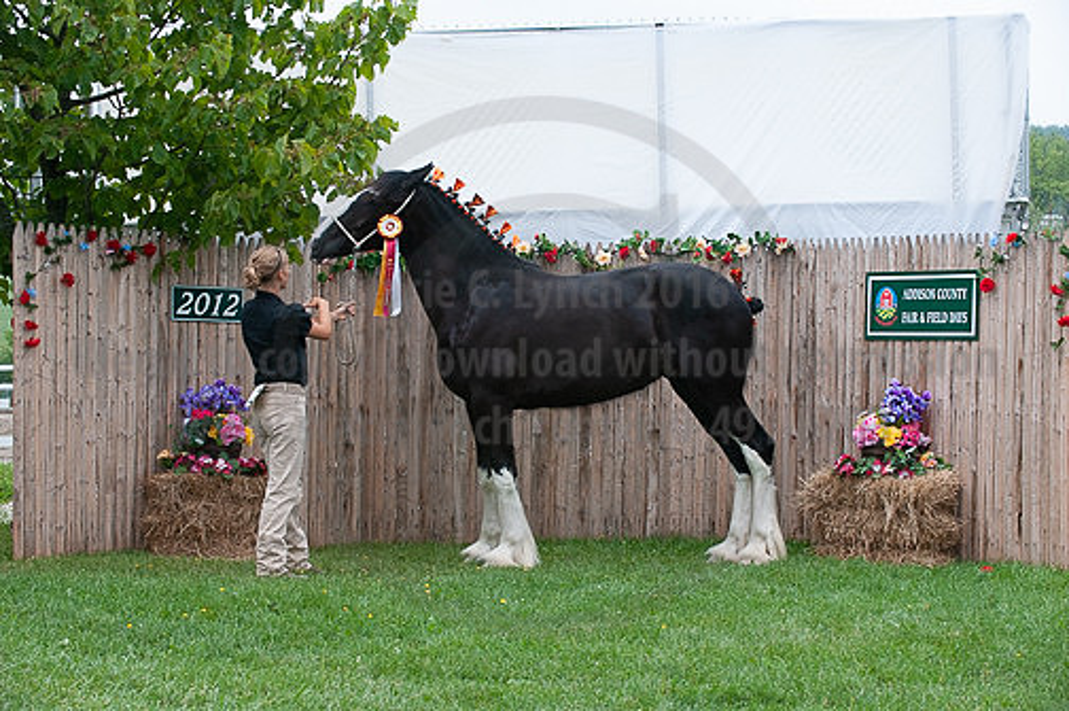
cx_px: 534
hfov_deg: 22.6
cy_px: 356
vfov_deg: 15.2
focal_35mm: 90
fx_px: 2670
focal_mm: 90
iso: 1800
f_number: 5.6
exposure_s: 1/1000
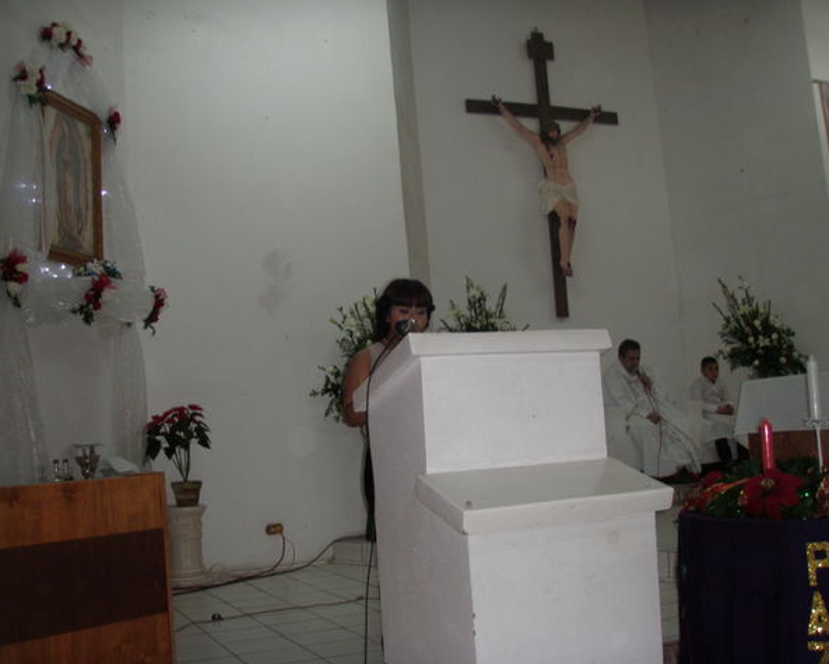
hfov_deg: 45.8
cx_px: 404
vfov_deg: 37.4
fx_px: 982
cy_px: 331
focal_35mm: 40
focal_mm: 6.7
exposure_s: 1/30
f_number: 3.5
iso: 160
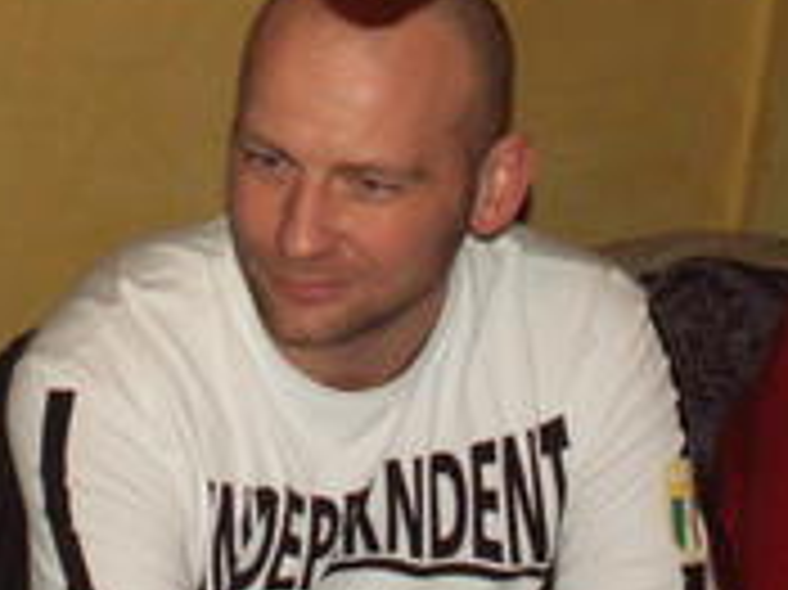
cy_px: 41
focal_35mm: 128
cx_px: 239
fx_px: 2912
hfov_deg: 15.4
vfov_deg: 11.5
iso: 160
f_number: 2.8
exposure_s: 1/40
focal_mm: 5.86
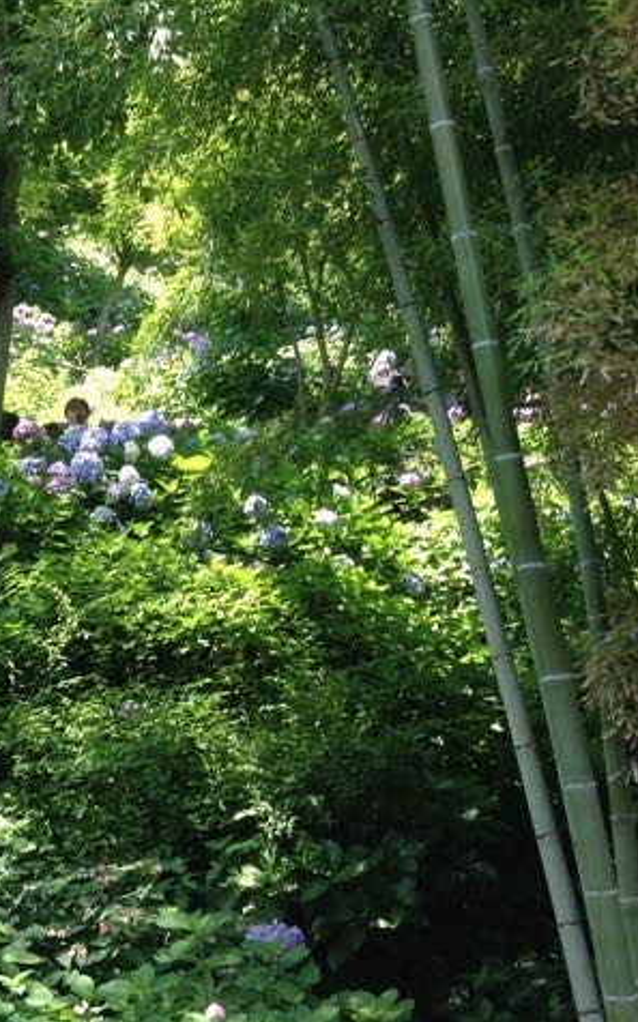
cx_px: 260
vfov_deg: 42.7
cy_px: 511
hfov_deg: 27.3
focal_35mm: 47
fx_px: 1309
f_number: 2.4
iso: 25
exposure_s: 1/128
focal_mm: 3.3
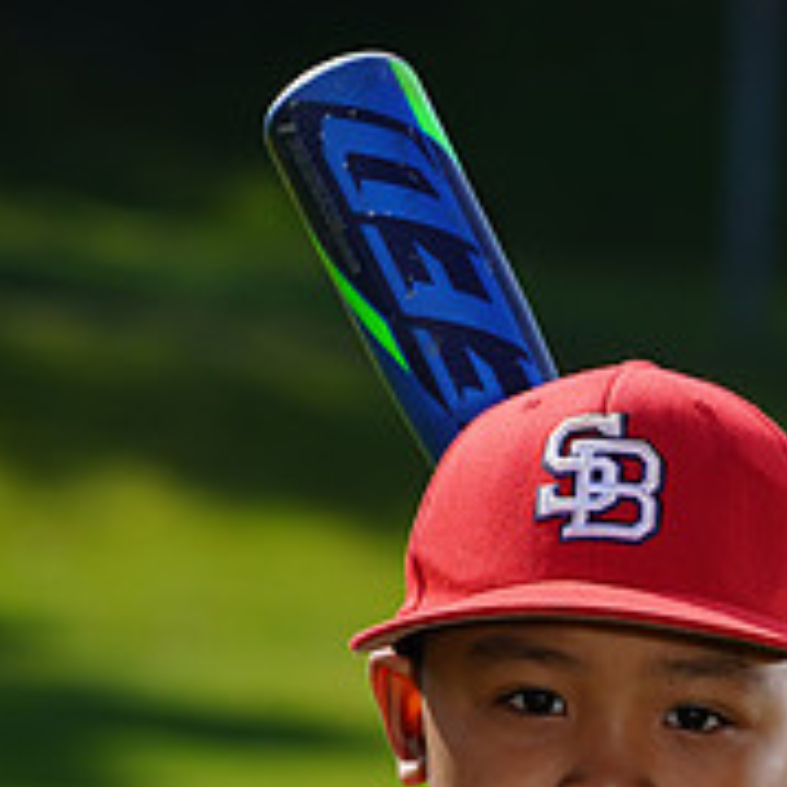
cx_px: 587
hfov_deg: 3.0
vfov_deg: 3.0
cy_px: 976
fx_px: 15047
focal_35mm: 585
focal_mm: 212
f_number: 9
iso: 100
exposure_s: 1/250
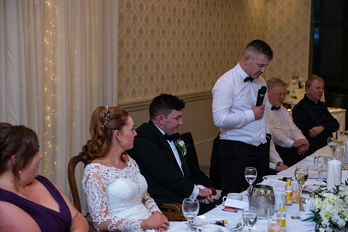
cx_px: 174
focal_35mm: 70
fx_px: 677
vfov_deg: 19.5
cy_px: 116
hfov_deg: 28.8
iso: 1000
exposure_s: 1/160
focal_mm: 70
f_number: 3.5
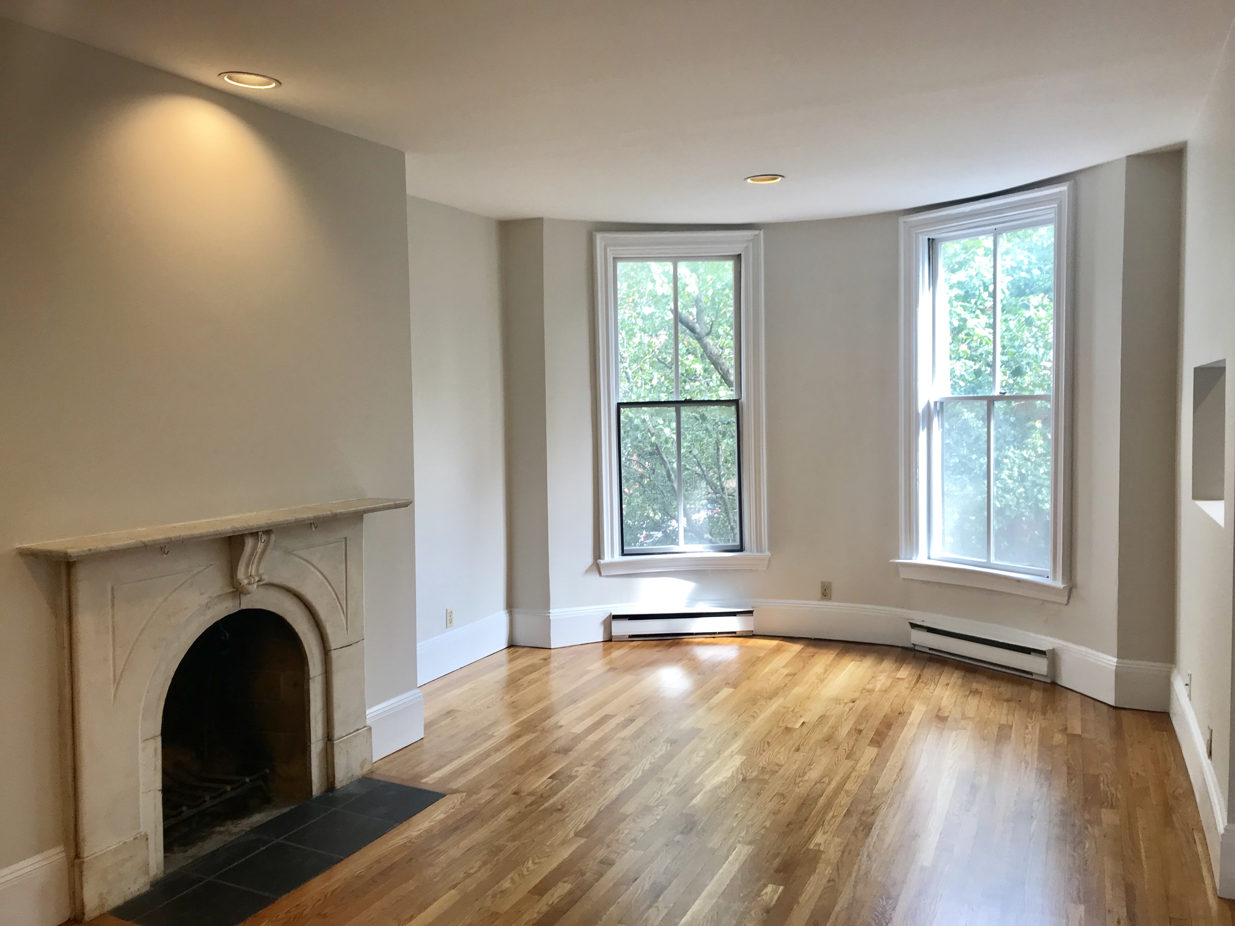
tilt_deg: -2.0
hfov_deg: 63.4
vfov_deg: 49.7
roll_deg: +1.4
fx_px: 999
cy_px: 463
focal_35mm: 28
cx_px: 618
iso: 25
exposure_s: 1/61
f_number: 1.8
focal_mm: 3.99
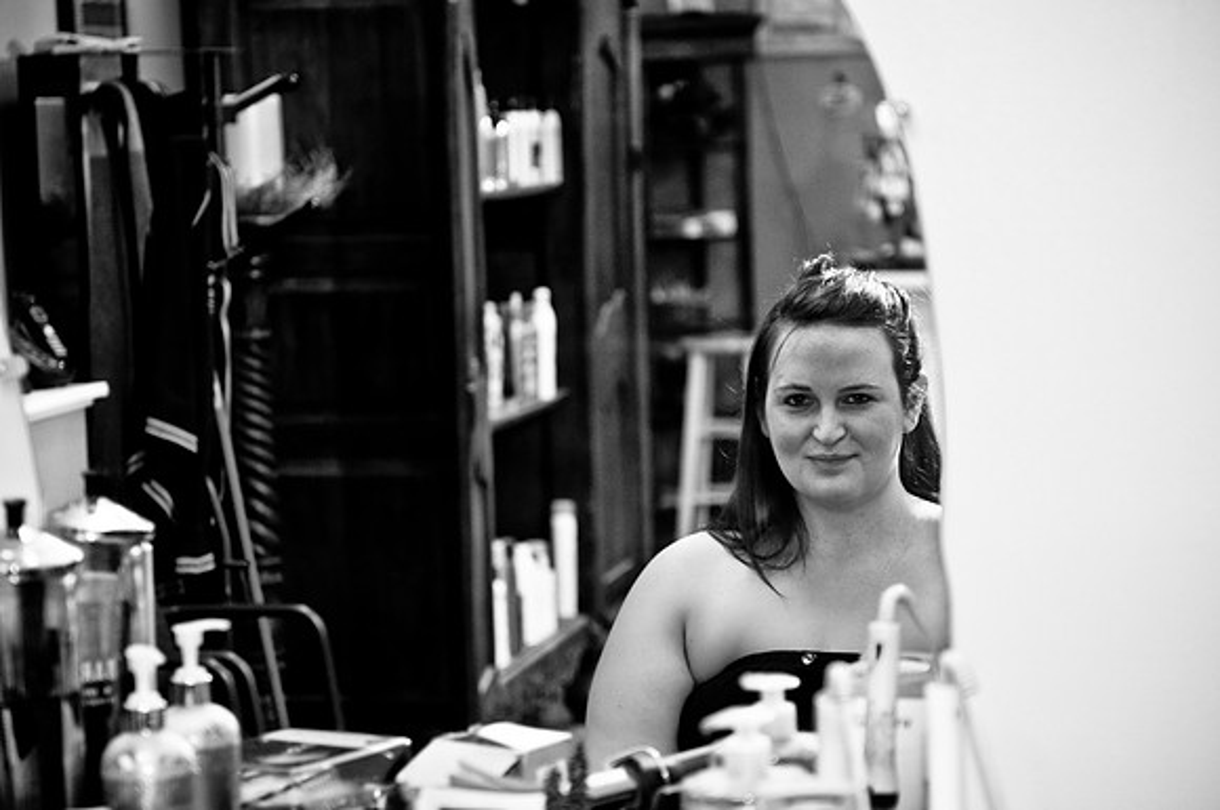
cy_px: 405
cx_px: 610
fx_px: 3553
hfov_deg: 19.5
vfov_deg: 13.0
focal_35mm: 105
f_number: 2.8
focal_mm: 70
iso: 200
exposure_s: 1/60
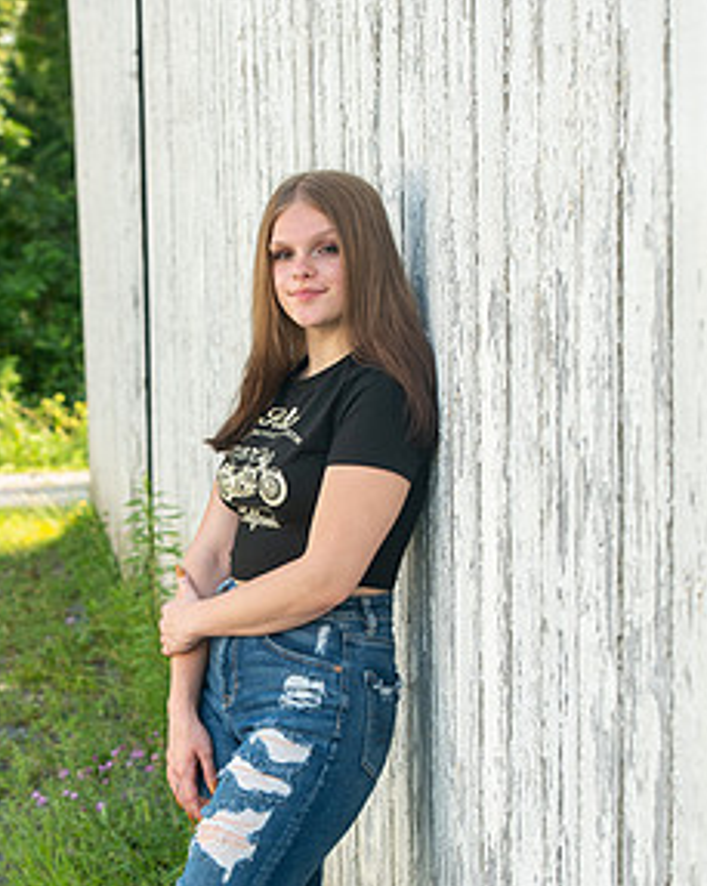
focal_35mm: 103
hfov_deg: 14.9
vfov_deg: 18.5
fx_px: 2698
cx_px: 279
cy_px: 692
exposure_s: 1/250
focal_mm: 70
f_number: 5.6
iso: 400
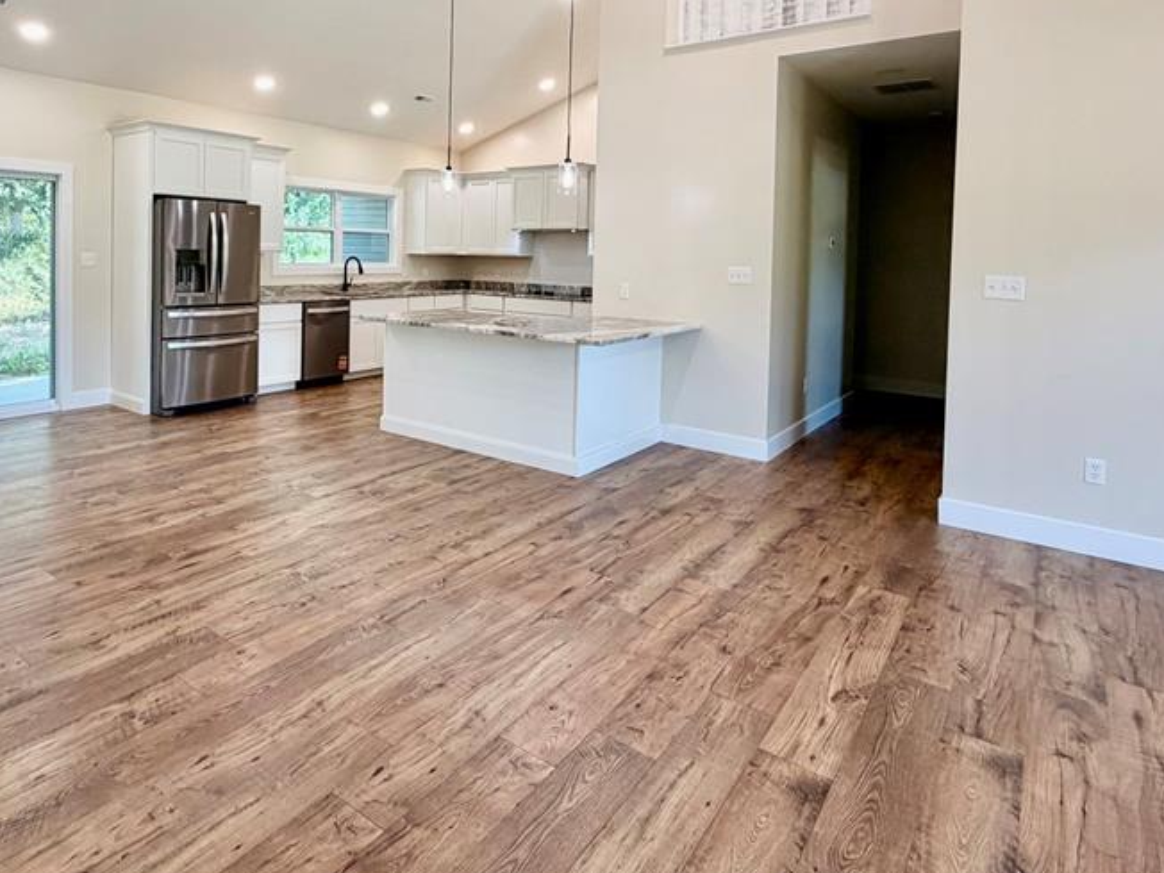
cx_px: 443
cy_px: 271
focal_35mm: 22
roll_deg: -1.2
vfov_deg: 59.3
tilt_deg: -1.3
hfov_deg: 75.2
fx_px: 740
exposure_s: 1/120
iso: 200
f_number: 2.2
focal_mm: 2.22
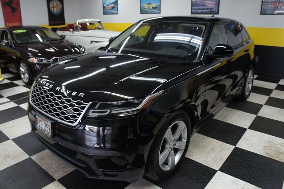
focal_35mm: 27
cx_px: 142
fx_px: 213
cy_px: 94
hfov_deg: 67.4
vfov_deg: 47.9
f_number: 3.5
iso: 1600
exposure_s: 1/200
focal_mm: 18
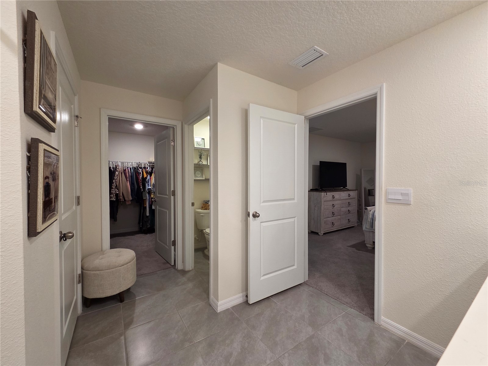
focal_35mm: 13
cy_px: 183
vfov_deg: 89.9
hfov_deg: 106.2
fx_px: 183
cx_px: 244
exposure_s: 1/60
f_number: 2.2
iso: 200
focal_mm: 2.2
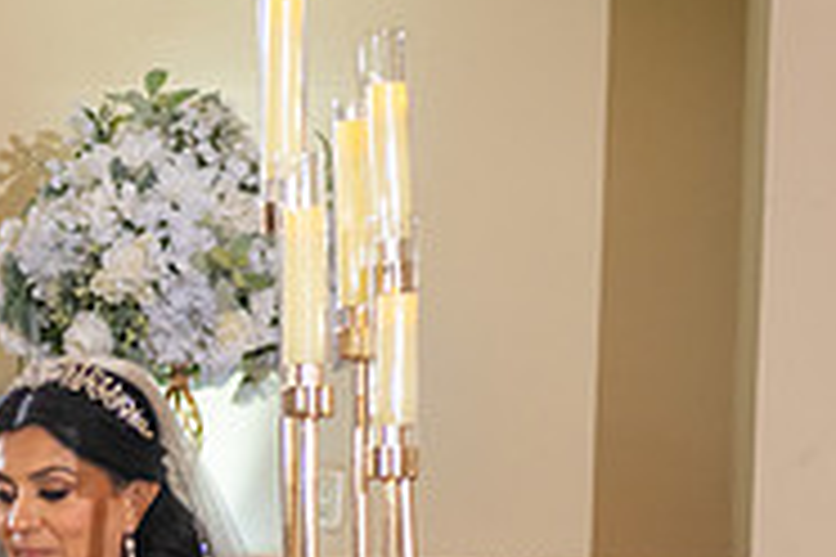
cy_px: 743
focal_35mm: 245
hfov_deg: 8.2
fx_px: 5689
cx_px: -435
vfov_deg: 5.6
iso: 800
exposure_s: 1/160
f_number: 4
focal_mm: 70
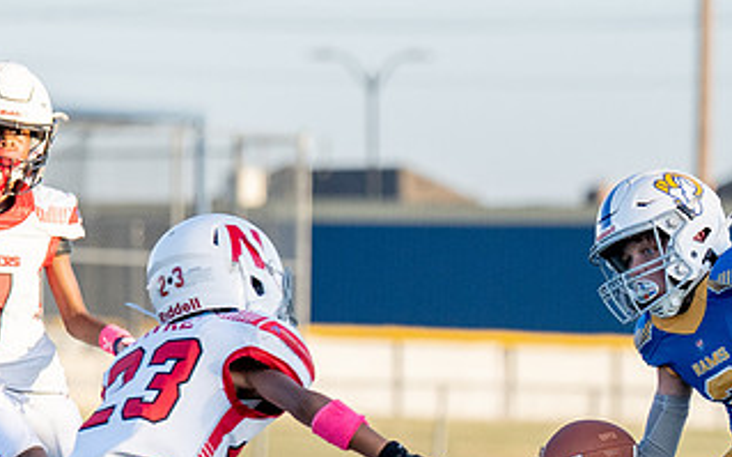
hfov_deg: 4.5
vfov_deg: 2.8
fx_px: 9371
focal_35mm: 470
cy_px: 458
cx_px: 710
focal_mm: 126
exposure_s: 1/3200
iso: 250
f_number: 2.8
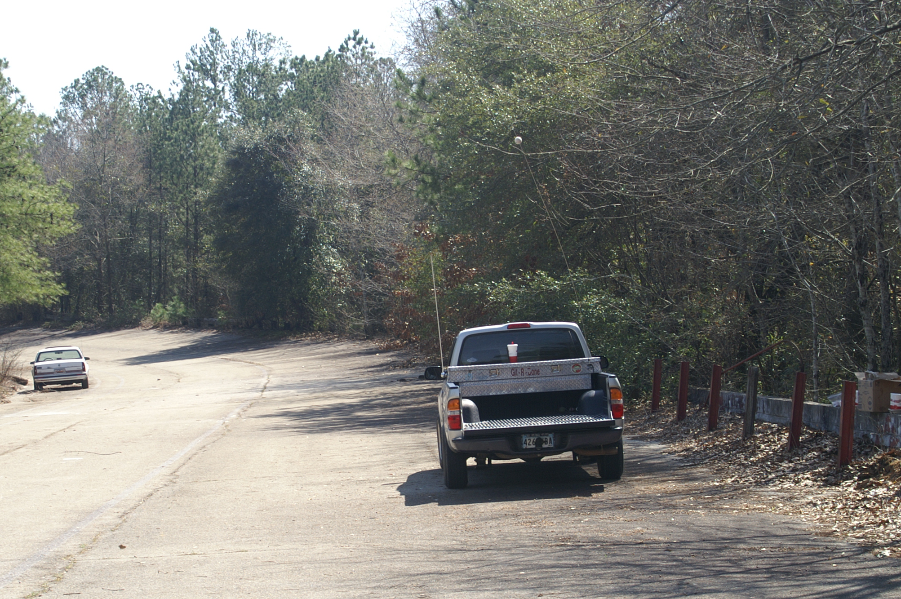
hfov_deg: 25.8
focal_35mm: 79
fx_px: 1969
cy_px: 312
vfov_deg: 17.3
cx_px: 408
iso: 100
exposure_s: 1/100
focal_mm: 35
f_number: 9
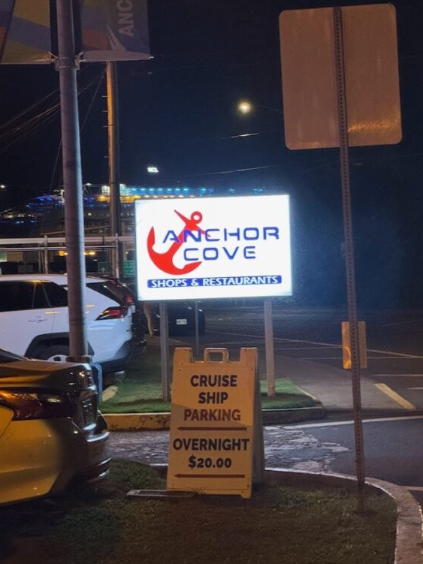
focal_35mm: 105
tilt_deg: +0.3
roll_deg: +2.3
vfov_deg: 18.7
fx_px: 1711
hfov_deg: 14.1
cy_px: 256
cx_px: 255
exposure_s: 1/30
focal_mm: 9
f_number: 2.8
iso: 1600
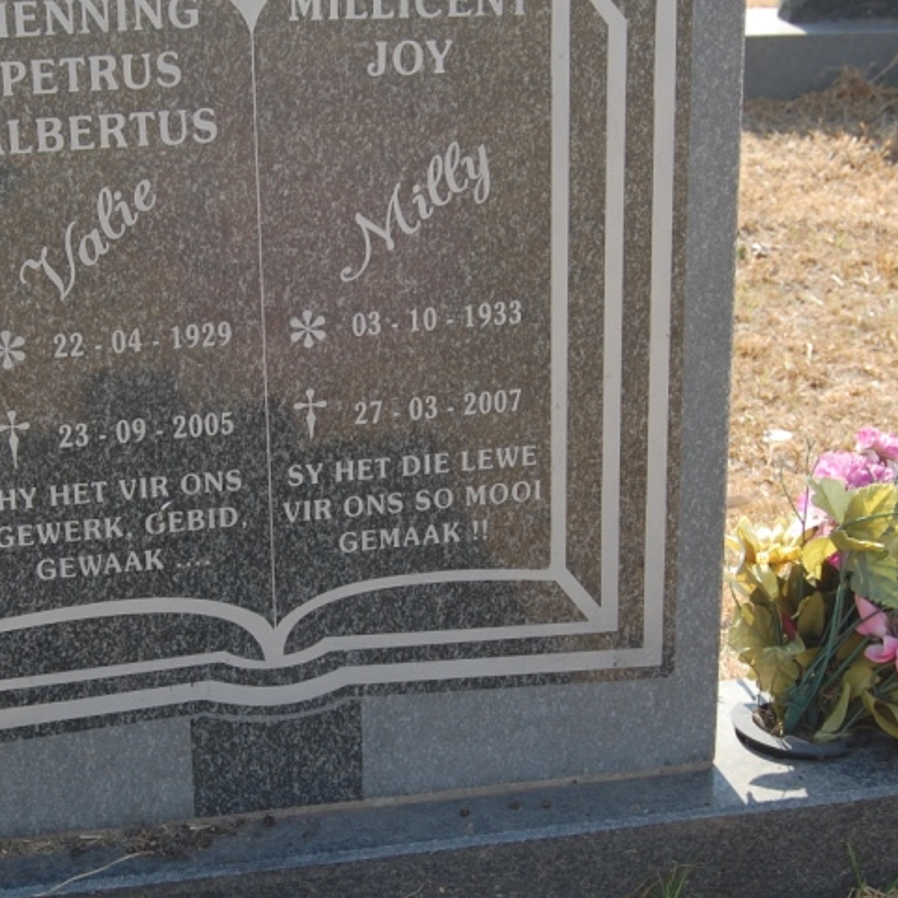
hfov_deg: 22.7
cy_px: 470
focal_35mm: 76
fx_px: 2231
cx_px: 342
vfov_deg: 22.8
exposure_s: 1/160
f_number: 6.3
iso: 200
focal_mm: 28
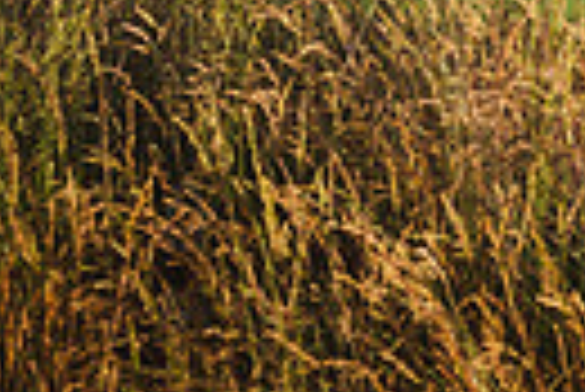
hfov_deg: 12.1
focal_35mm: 156
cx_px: 1053
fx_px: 2538
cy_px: -403
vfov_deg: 8.4
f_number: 6.3
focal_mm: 35
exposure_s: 1/400
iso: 100
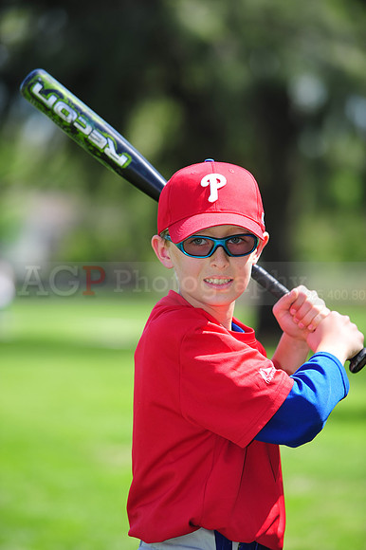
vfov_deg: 10.3
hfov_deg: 6.9
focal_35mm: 200
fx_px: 3053
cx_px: 183
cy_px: 275
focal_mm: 200
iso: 200
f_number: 4.5
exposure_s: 1/500
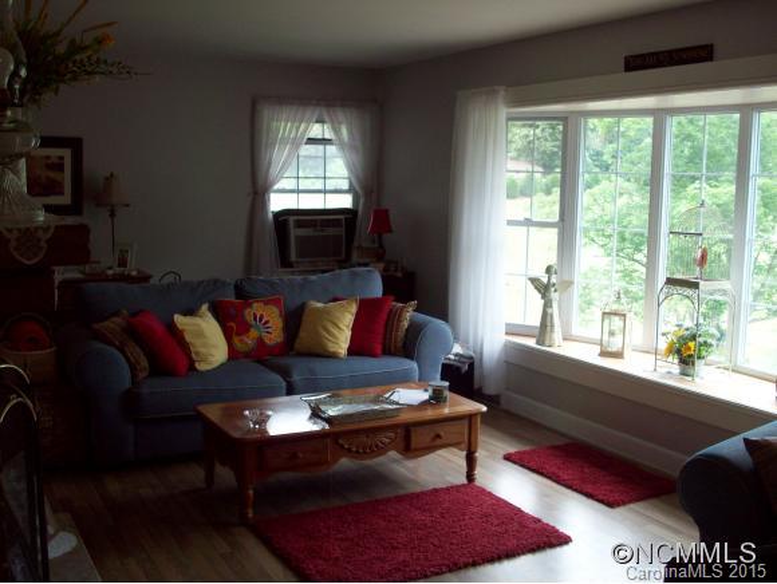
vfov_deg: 38.7
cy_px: 292
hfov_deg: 50.1
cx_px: 388
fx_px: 831
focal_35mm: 37
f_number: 2.8
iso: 80
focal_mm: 6.2
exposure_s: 1/64
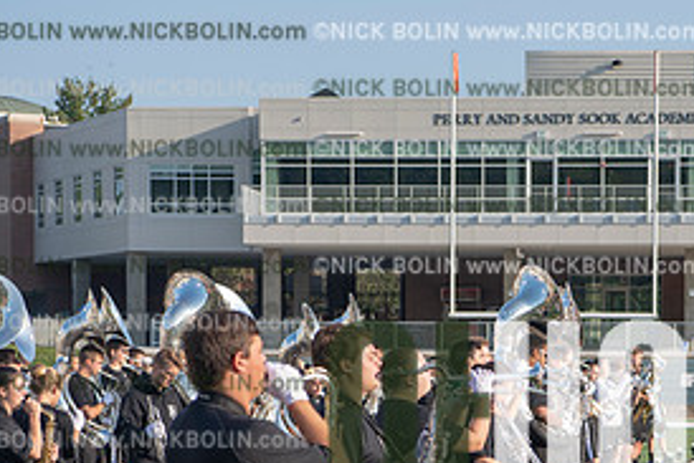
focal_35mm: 148
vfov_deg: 9.2
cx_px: 507
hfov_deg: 13.8
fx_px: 2854
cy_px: 441
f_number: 5.6
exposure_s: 1/500
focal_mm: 70
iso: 100
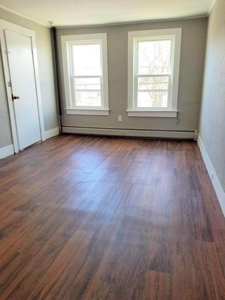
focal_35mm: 26
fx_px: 225
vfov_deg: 67.3
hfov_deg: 53.1
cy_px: 150
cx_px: 112
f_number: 1.7
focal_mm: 4.25
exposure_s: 1/120
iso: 80
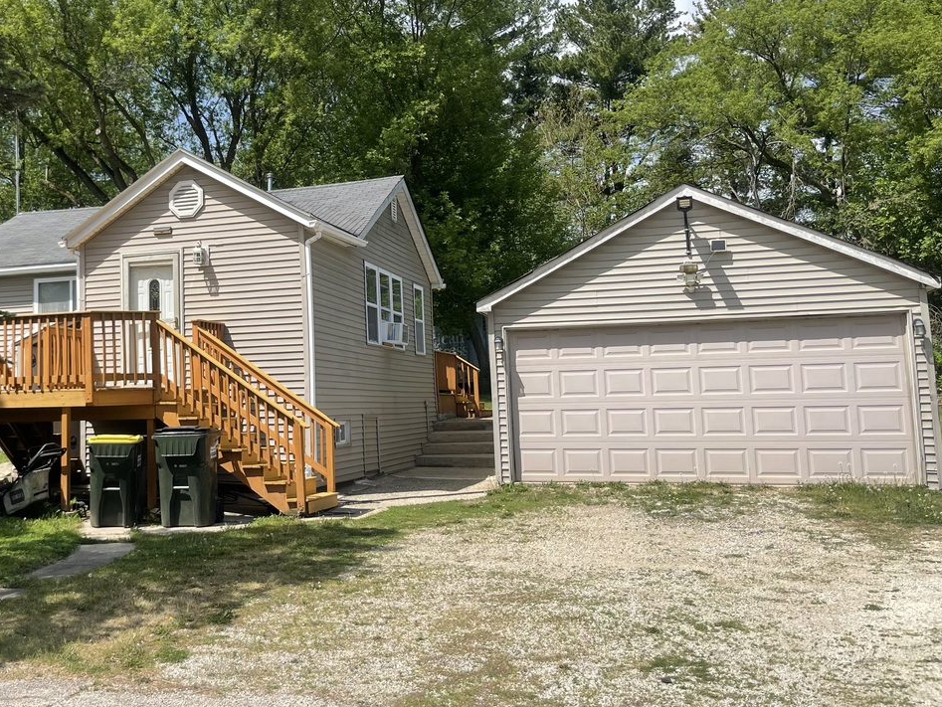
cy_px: 283
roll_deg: -1.1
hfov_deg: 47.1
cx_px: 233
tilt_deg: +4.4
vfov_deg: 37.6
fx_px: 1034
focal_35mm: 38
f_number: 1.6
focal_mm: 5.1
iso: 32
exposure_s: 1/3003
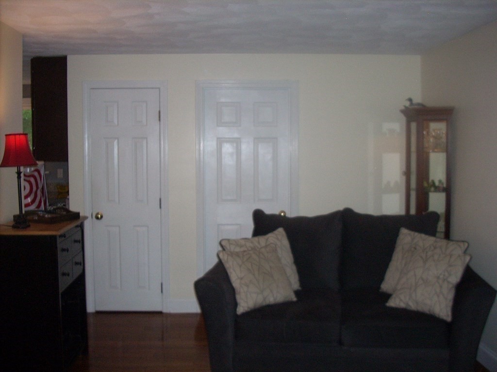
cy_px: 186
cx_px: 248
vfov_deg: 38.7
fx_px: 531
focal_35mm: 37
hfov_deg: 50.1
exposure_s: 1/60
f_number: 2.8
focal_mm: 6.2
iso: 200
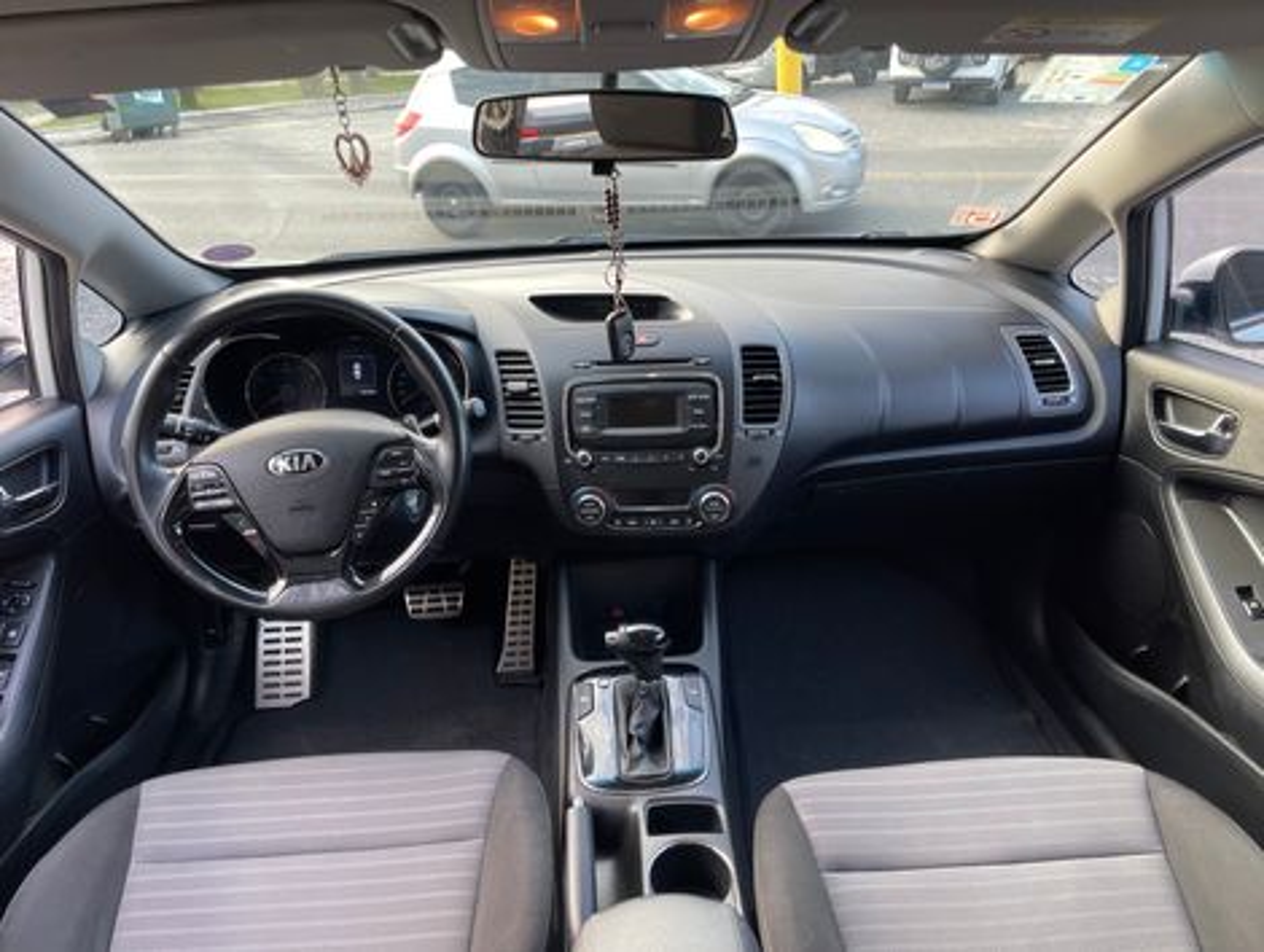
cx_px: 632
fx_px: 914
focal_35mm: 25
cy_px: 476
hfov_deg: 69.3
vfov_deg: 55.0
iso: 100
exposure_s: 1/121
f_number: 1.6
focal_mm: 5.1
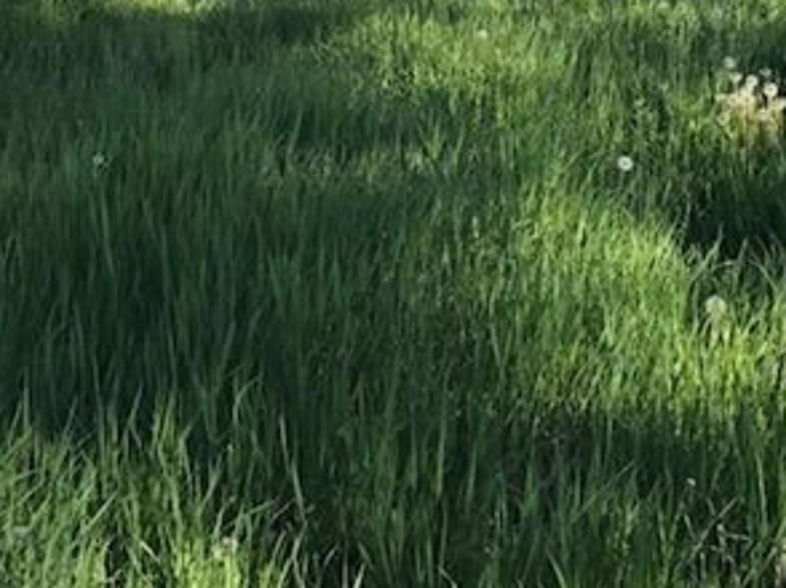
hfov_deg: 30.9
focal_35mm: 61
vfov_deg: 22.8
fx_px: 1384
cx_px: 631
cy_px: -40
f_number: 1.8
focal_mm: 3.99
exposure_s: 1/912
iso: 20
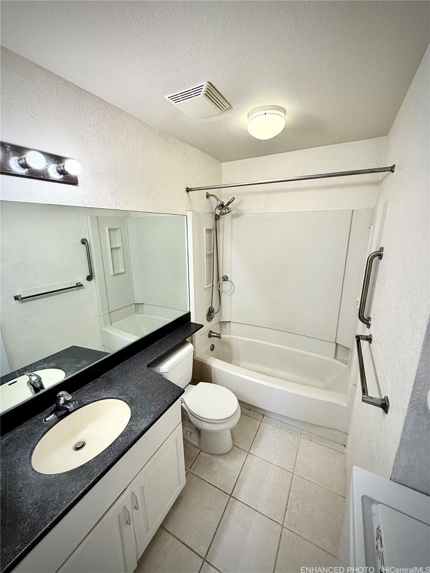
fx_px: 232
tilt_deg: -14.3
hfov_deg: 85.7
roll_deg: -0.7
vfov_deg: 102.1
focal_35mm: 14
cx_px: 215
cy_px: 286
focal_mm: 2.22
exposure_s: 1/120
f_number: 2.2
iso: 125
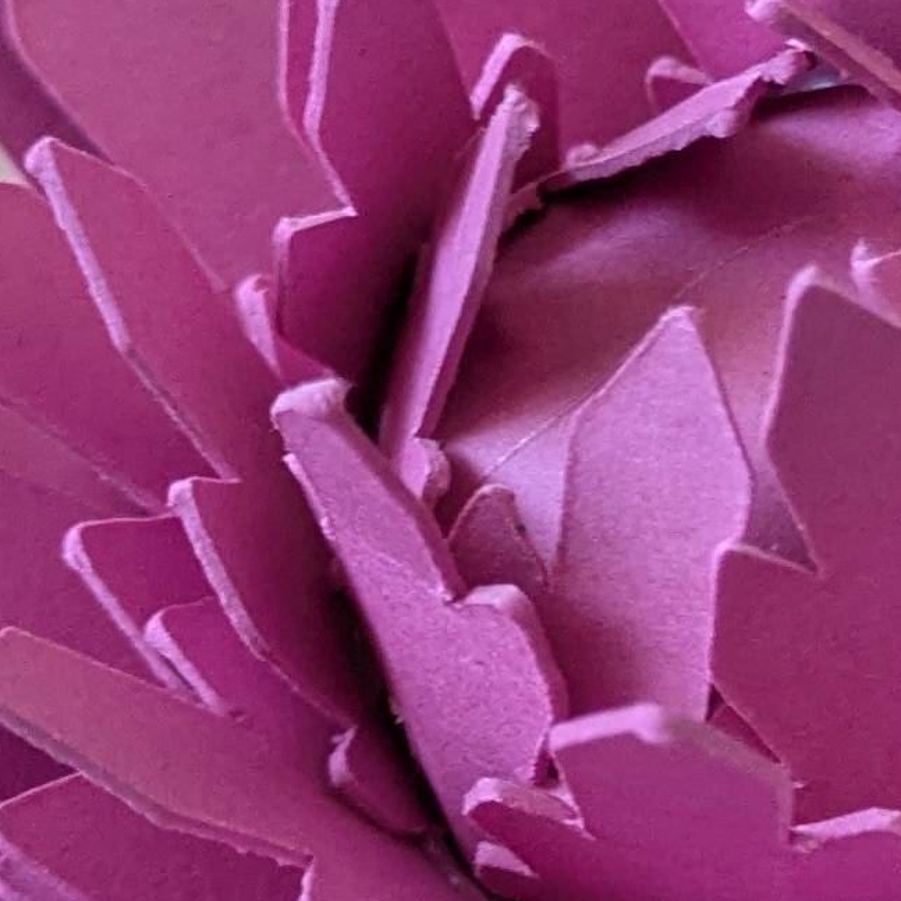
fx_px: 4653
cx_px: 1082
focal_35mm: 158
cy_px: 450
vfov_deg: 11.1
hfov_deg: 10.9
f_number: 1.89
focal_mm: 5.43
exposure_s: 1/50
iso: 321
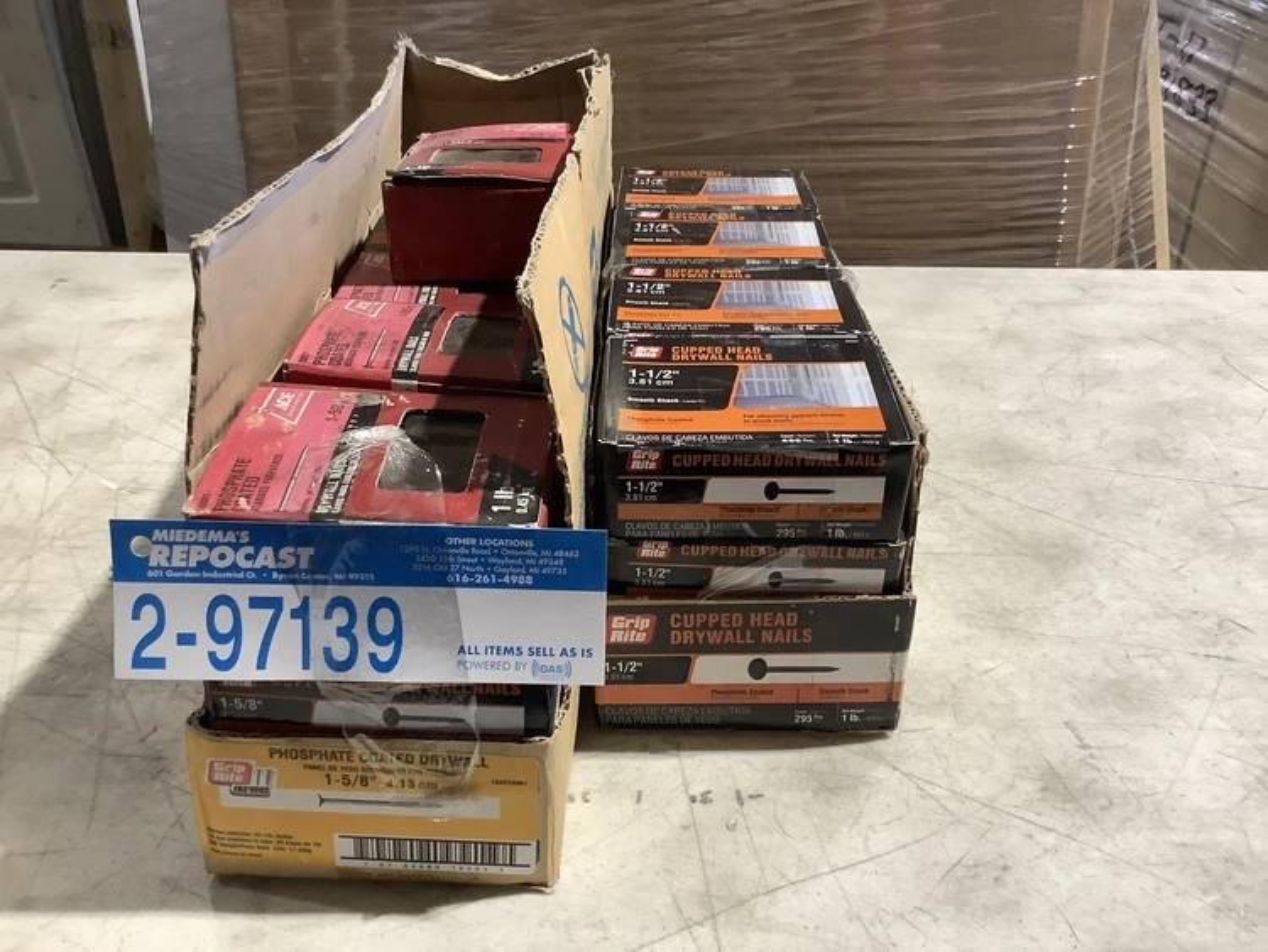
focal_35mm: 31
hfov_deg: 58.3
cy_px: 476
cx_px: 634
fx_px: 1136
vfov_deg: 45.5
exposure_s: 1/60
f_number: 2.4
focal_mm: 3.3
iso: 200
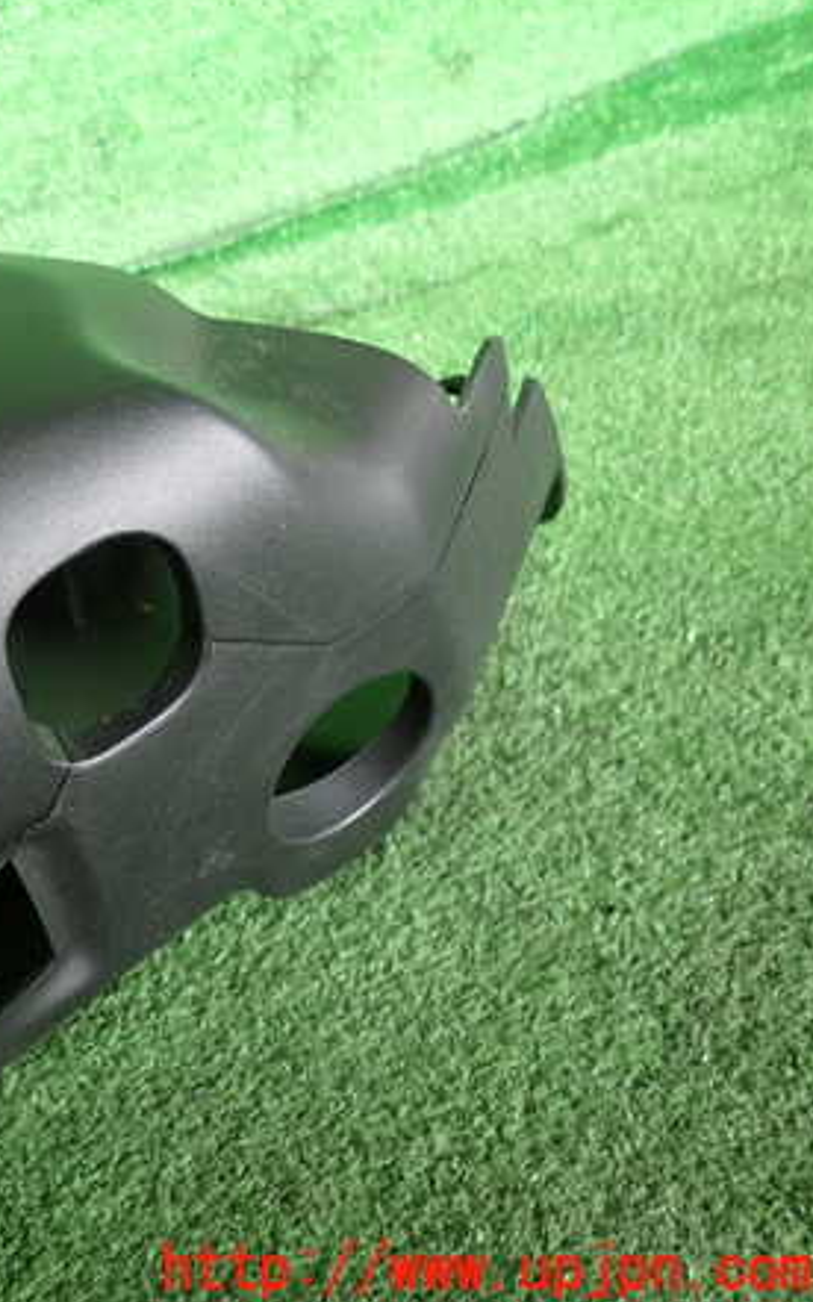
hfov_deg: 31.7
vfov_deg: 54.0
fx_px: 1277
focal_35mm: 36
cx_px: -56
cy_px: 645
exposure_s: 1/60
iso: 200
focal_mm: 4.5
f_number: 2
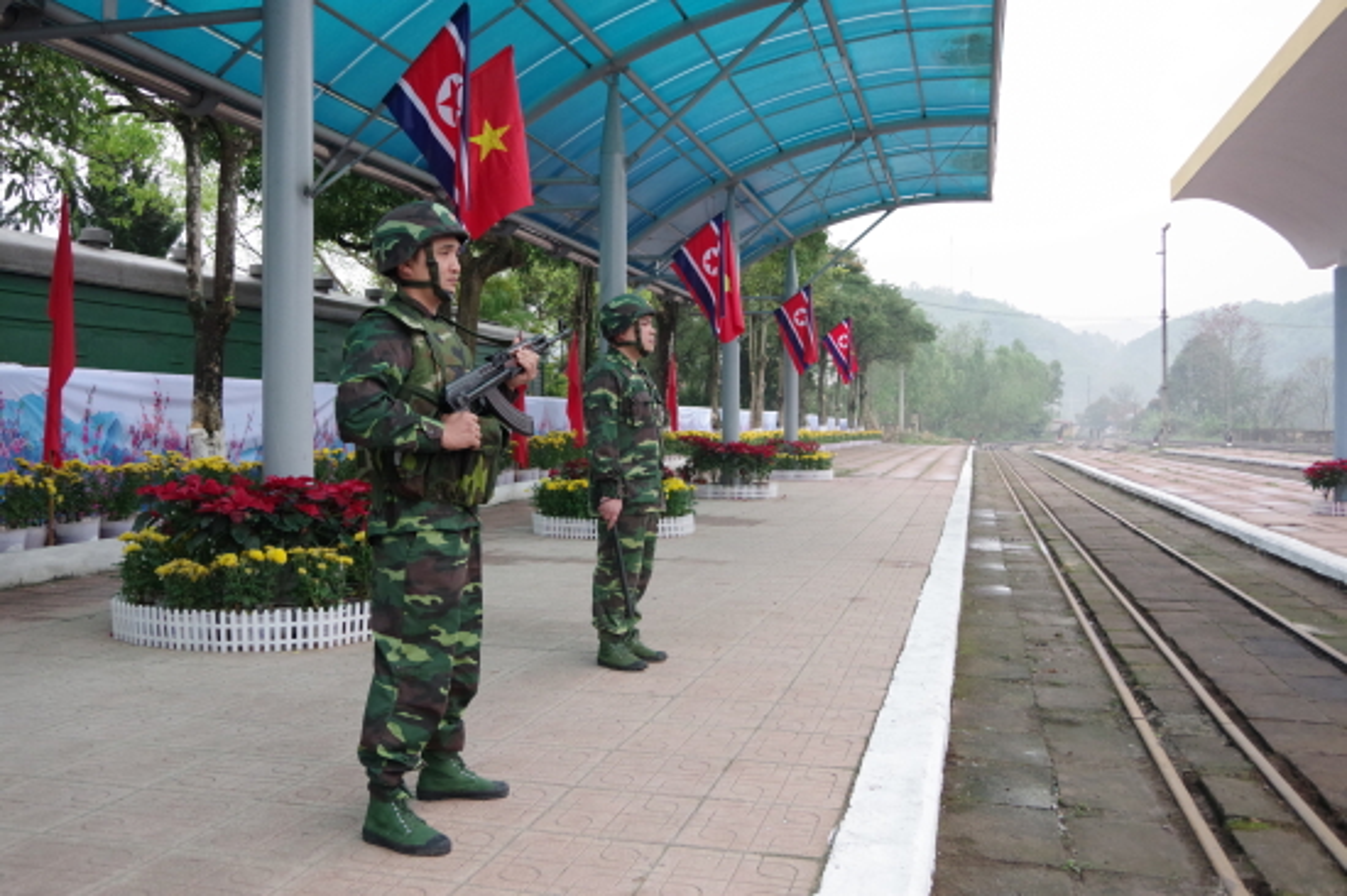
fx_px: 1159
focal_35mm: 31
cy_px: 448
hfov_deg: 60.3
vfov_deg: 42.3
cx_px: 674
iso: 3200
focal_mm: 21
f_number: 4.5
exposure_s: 1/1600
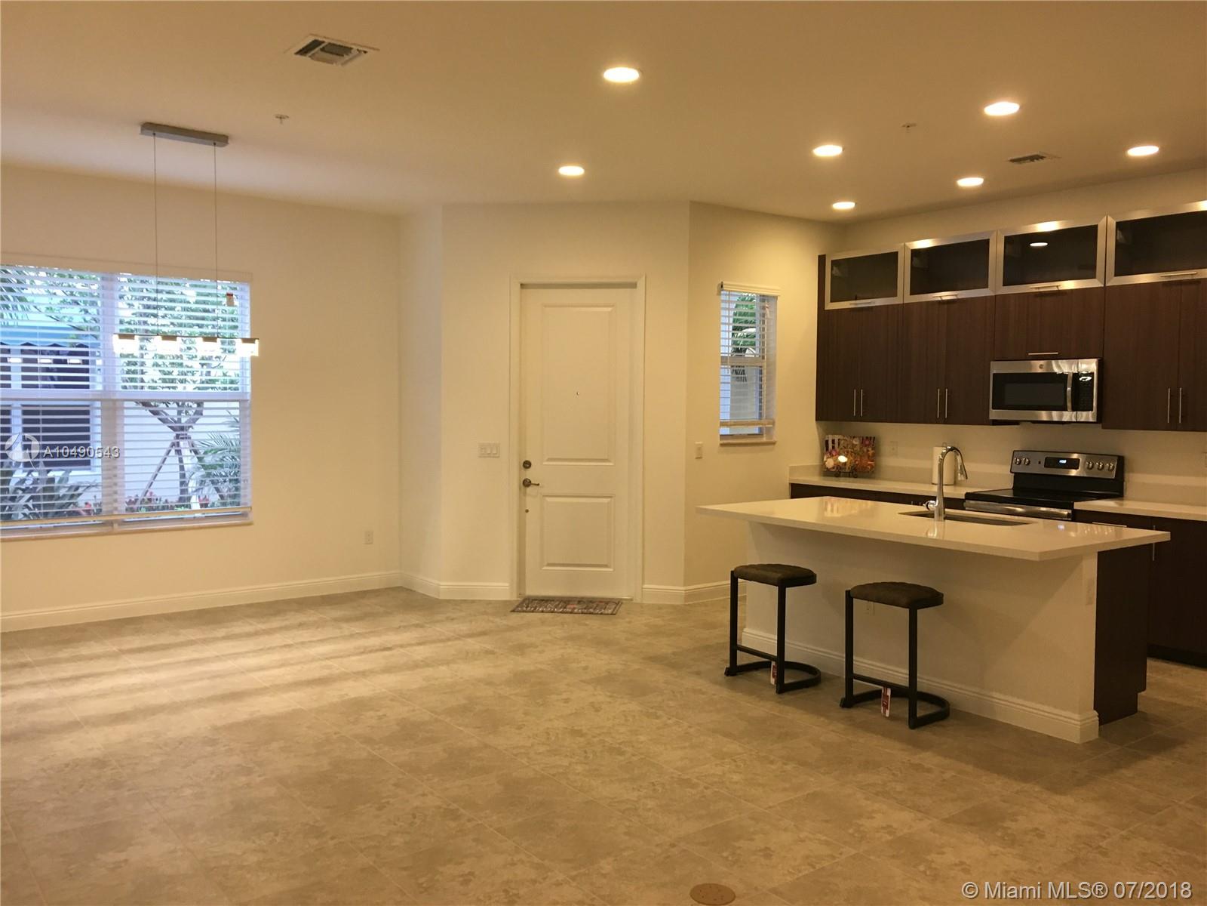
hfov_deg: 61.7
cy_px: 453
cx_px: 604
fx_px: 1011
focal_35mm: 29
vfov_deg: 48.2
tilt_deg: +0.2
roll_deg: +0.9
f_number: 2.2
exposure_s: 1/30
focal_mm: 4.15
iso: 100
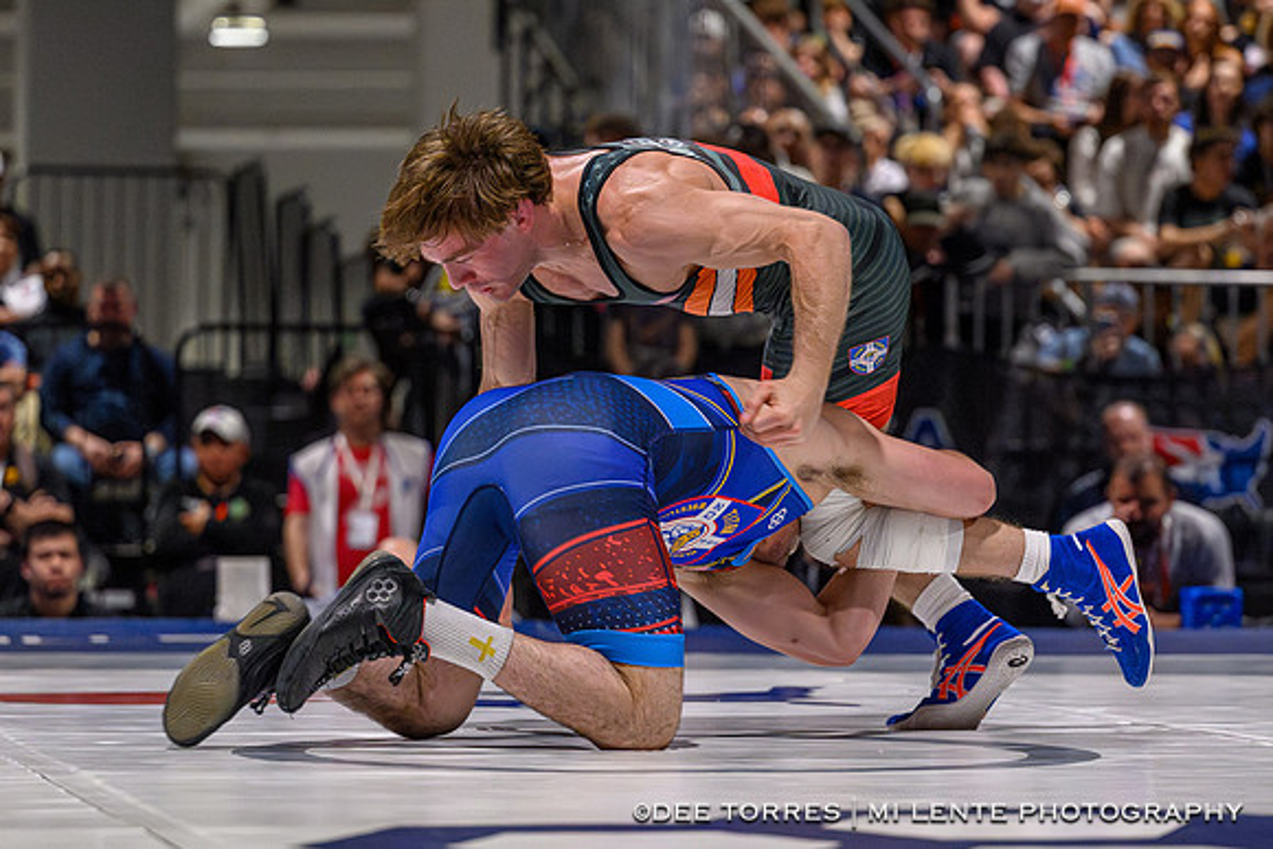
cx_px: 645
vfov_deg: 9.2
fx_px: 5298
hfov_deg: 13.7
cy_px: 367
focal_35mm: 150
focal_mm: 95
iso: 7200
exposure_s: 1/800
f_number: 2.8
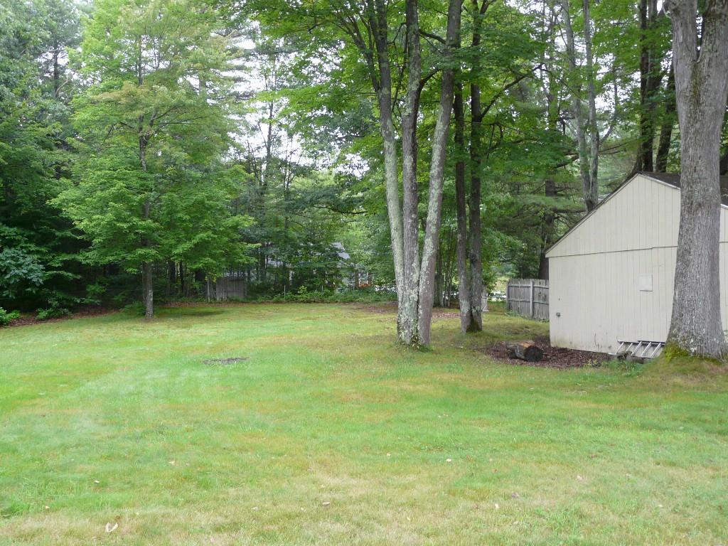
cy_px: 273
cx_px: 364
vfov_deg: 39.7
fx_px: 757
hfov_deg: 51.4
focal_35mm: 36
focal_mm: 5.9
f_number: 2.8
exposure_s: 1/40
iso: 160
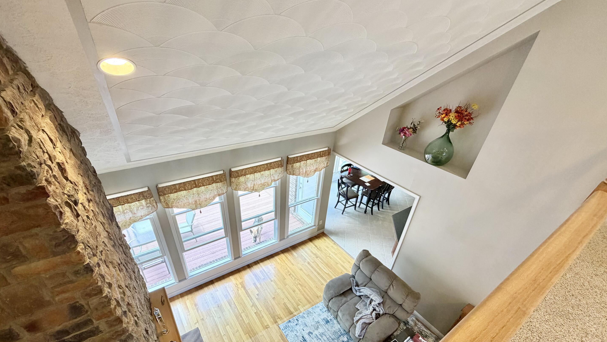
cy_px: 211
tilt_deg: -35.8
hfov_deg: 99.3
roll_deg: -3.3
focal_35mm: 16
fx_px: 258
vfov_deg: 66.2
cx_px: 296
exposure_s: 1/60
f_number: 2.2
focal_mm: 2.22
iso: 160
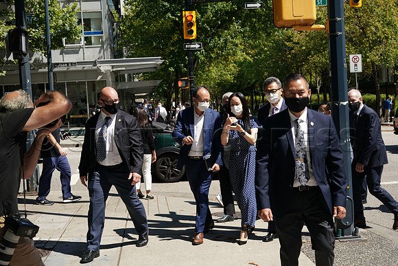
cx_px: 199
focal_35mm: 50
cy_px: 133
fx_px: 553
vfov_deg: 27.0
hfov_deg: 39.6
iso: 200
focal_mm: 50
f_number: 6.3
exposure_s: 1/500
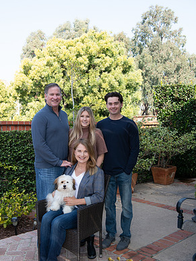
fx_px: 294
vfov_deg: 47.7
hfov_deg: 36.8
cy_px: 148
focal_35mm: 39
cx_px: 96
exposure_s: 1/160
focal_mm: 35
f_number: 8
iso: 250
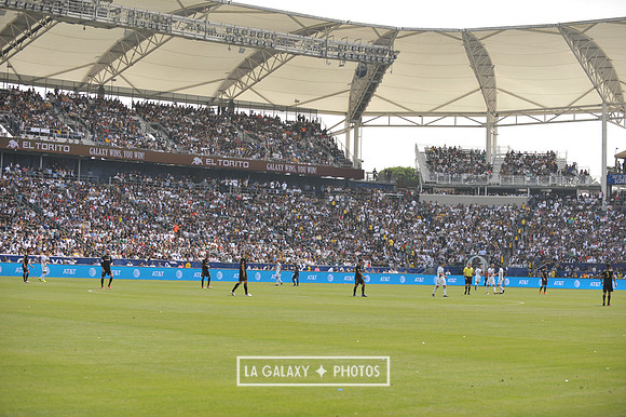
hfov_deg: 28.9
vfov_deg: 19.4
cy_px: 208
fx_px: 1216
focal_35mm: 70
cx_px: 313
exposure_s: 1/2500
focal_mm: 70
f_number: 3.5
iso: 320
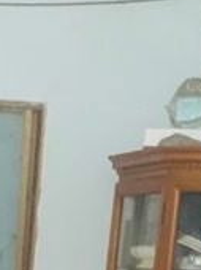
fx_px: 1219
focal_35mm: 157
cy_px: 534
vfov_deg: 11.4
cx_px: -104
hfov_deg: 9.2
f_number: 1.8
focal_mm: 4.25
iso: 400
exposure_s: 1/60
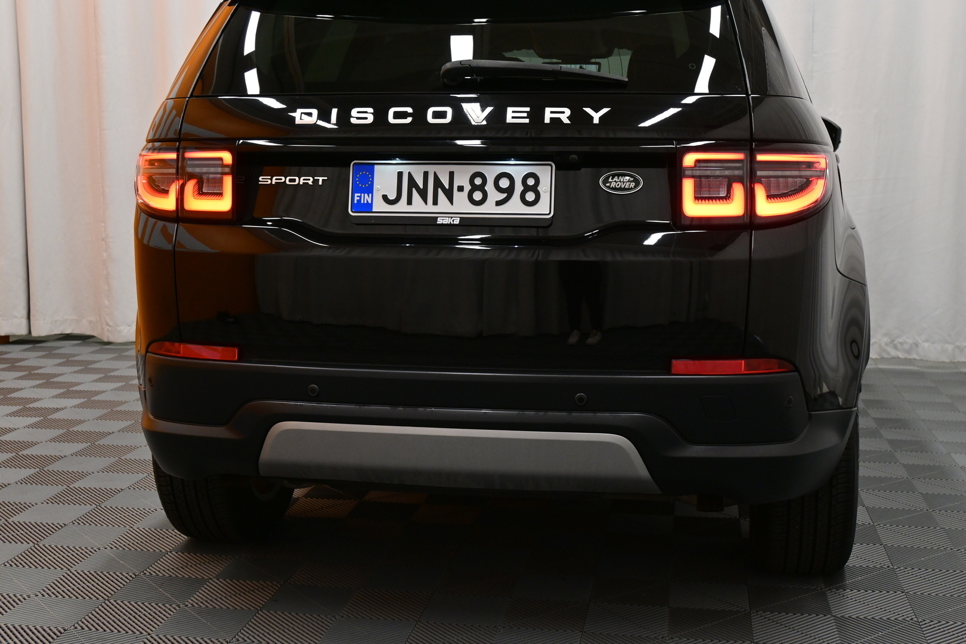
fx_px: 1268
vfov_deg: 28.5
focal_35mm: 47
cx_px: 483
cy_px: 322
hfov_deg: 41.7
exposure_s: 1/100
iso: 1250
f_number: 6.3
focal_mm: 31.5
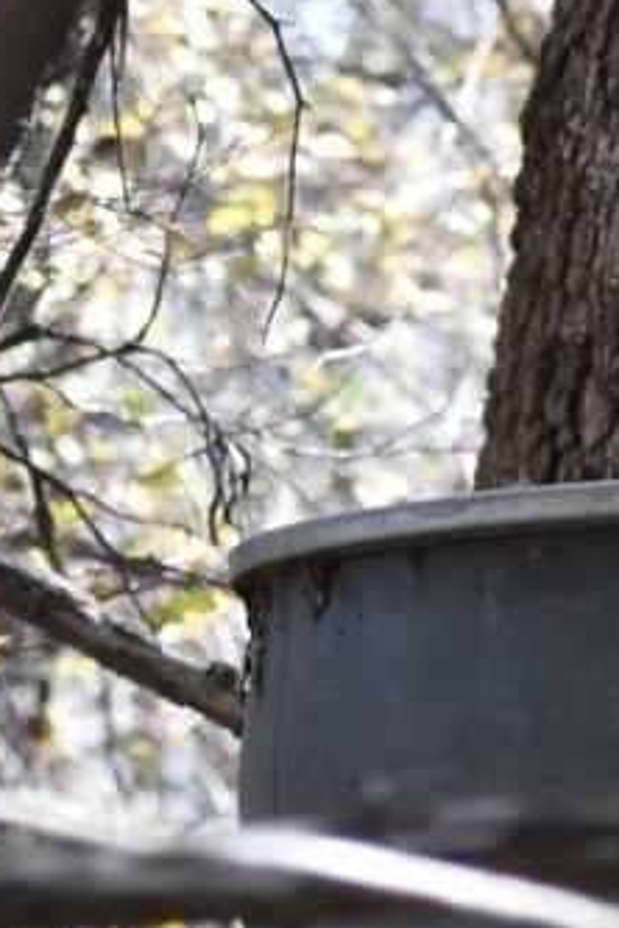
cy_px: 2731
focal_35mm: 681
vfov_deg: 3.0
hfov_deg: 2.0
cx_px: 1210
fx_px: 17563
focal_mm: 70
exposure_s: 1/400
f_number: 4.5
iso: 800
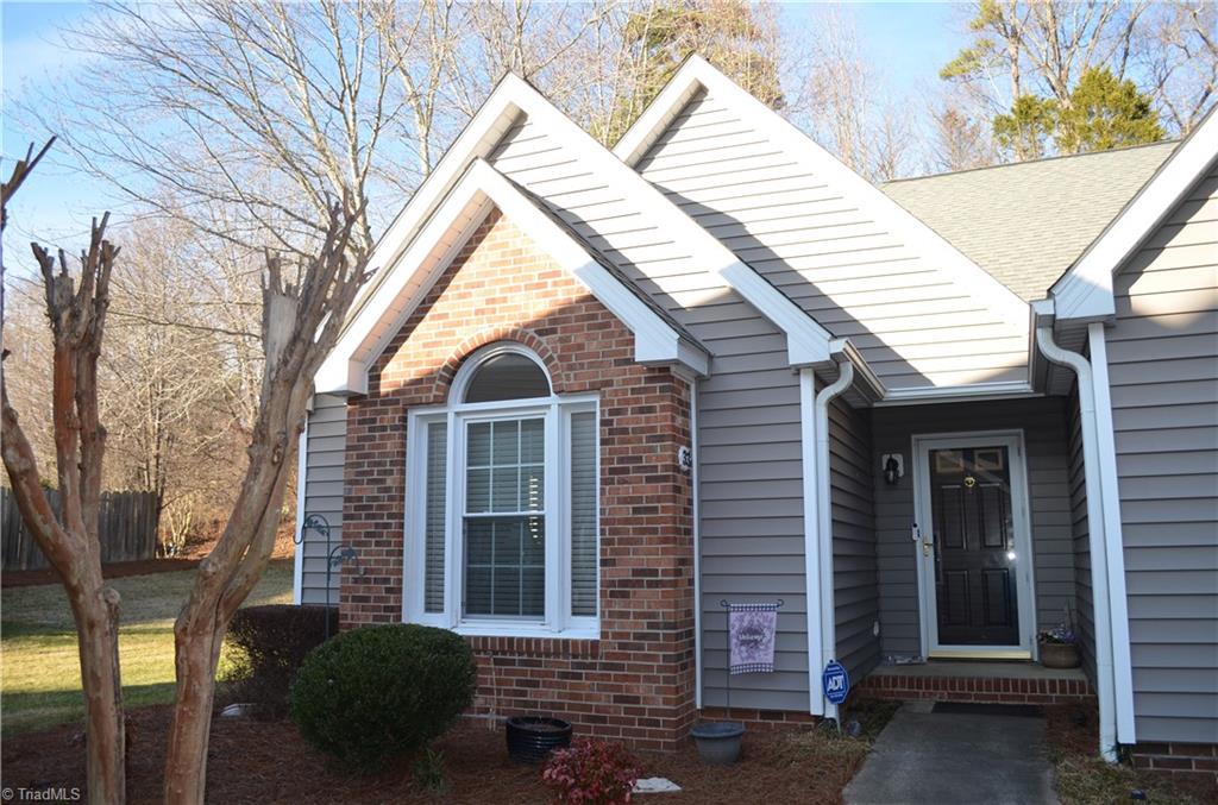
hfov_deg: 67.5
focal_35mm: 27
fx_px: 911
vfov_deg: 47.7
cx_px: 609
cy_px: 402
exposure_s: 1/200
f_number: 4
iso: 100
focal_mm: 18
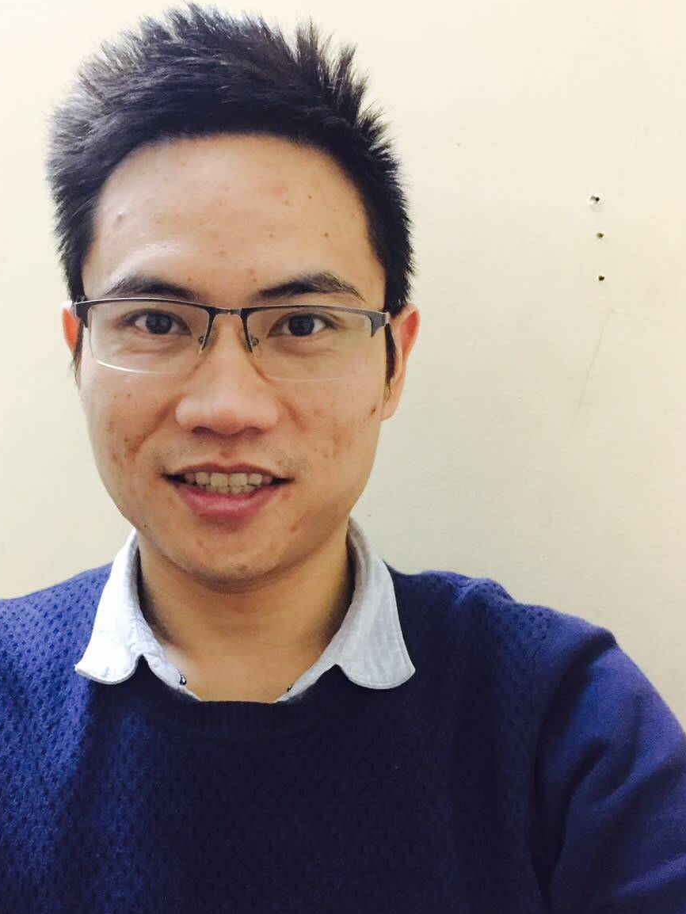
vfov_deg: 45.7
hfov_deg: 34.9
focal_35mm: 41
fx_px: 1083
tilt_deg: -3.2
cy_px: 504
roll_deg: -0.8
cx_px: 247
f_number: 2.2
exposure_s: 1/17
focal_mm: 4.2
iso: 640
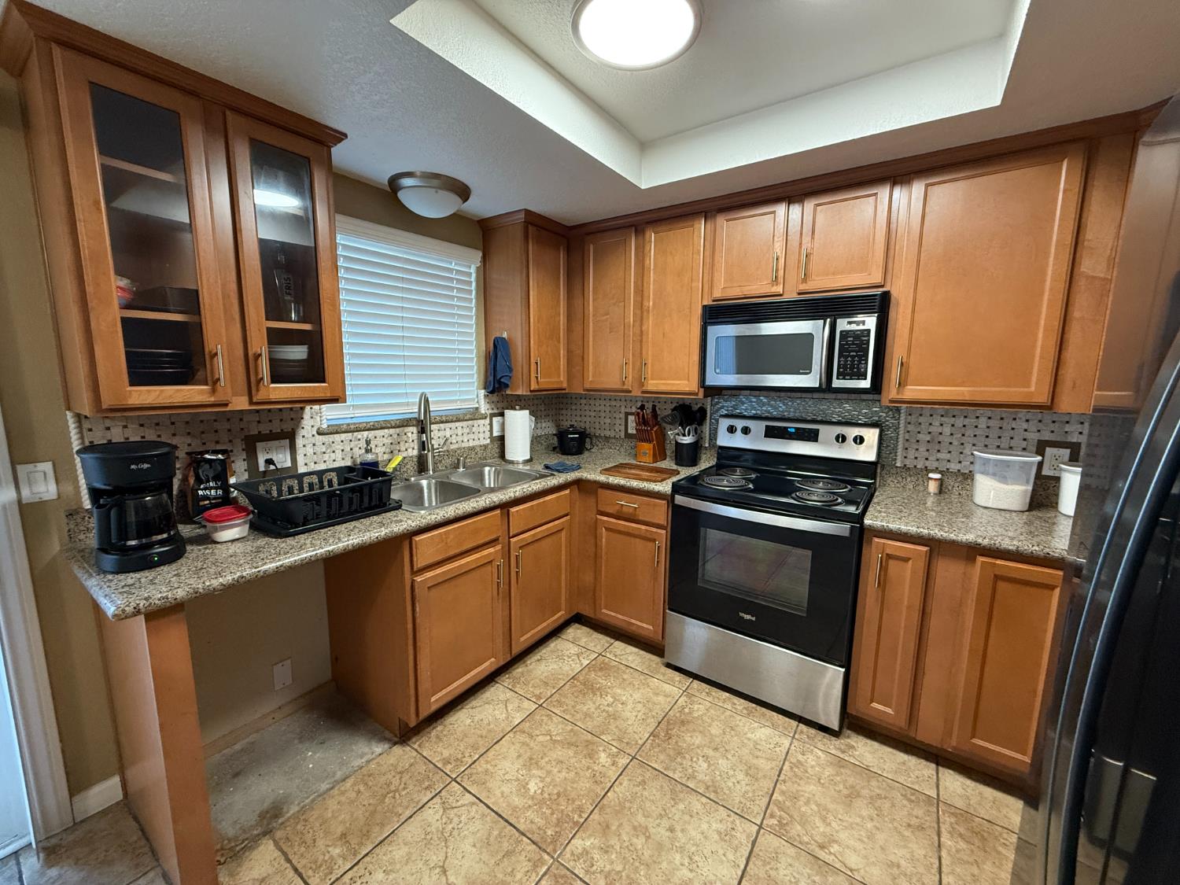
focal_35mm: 14
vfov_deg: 85.7
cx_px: 590
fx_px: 477
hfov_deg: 102.1
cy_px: 442
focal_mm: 2.22
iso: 320
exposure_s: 1/60
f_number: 2.2
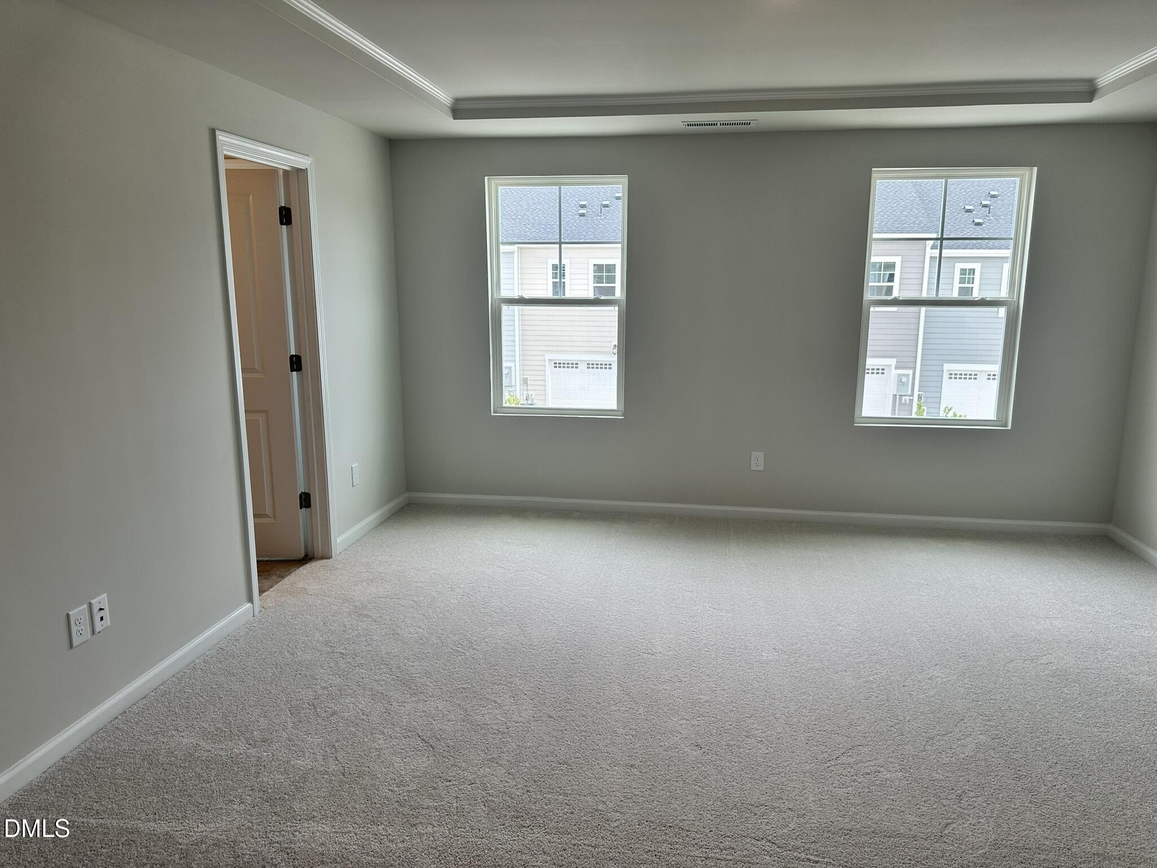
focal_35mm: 24
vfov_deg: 56.8
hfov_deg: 71.6
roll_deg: -0.3
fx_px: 802
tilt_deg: -10.0
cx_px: 578
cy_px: 434
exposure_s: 1/238
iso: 80
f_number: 1.78
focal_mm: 6.86
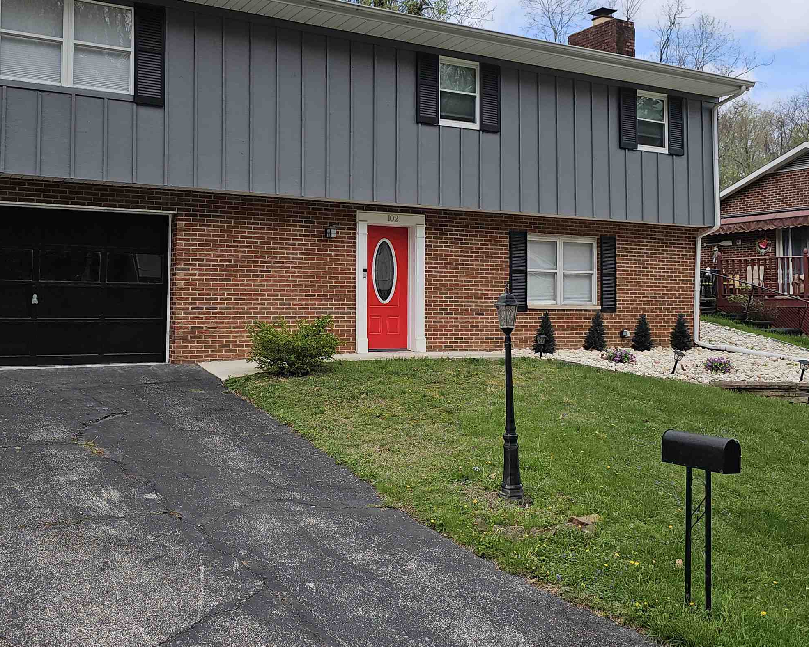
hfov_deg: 51.1
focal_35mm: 35
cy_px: 256
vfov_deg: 42.0
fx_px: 838
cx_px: 314
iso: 10
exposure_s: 1/465
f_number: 1.7
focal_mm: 6.3
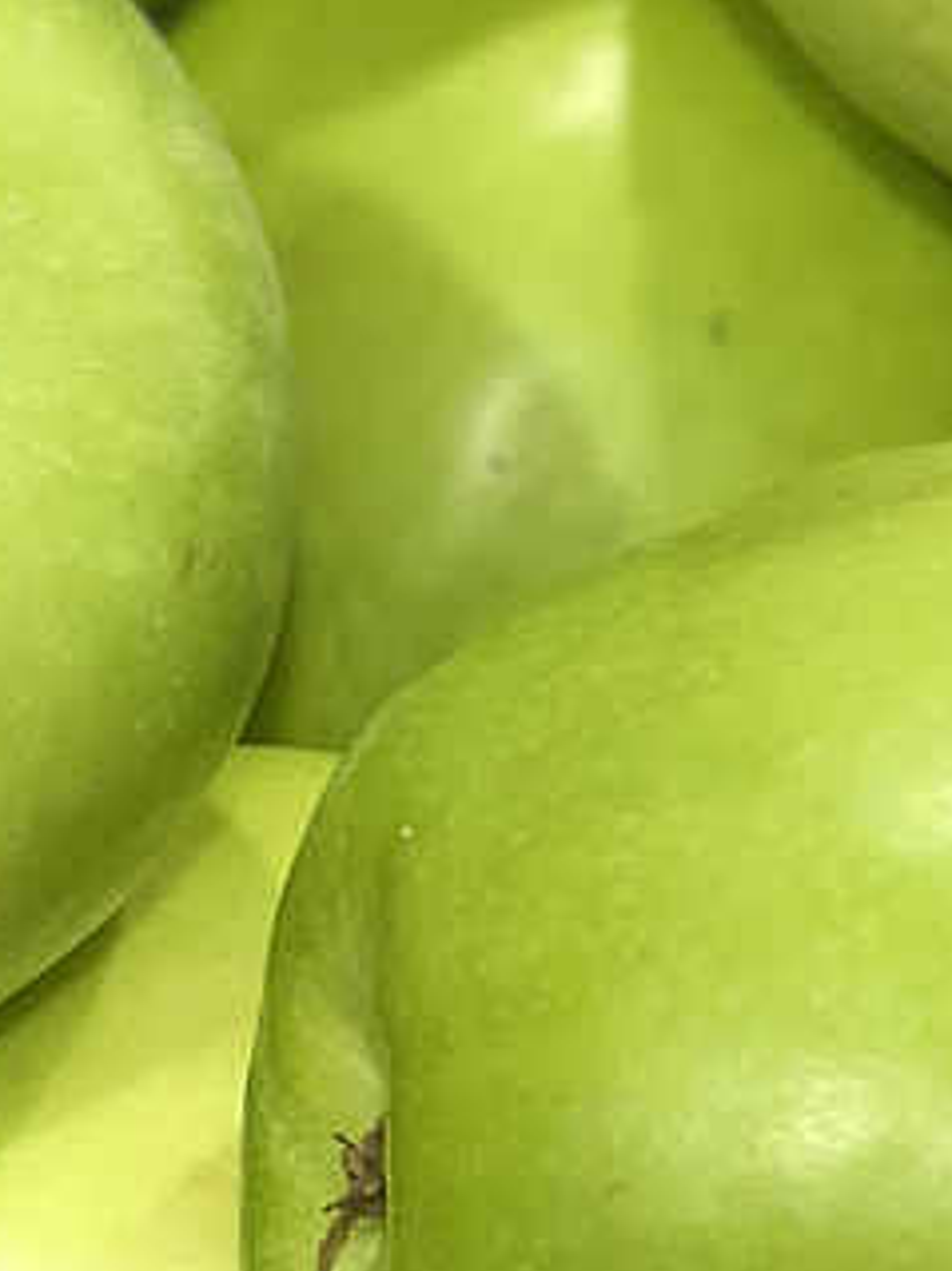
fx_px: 9577
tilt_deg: -52.0
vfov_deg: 7.5
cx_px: -852
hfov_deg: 5.6
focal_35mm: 261
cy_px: 1781
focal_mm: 6
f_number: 2.4
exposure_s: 1/50
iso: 25
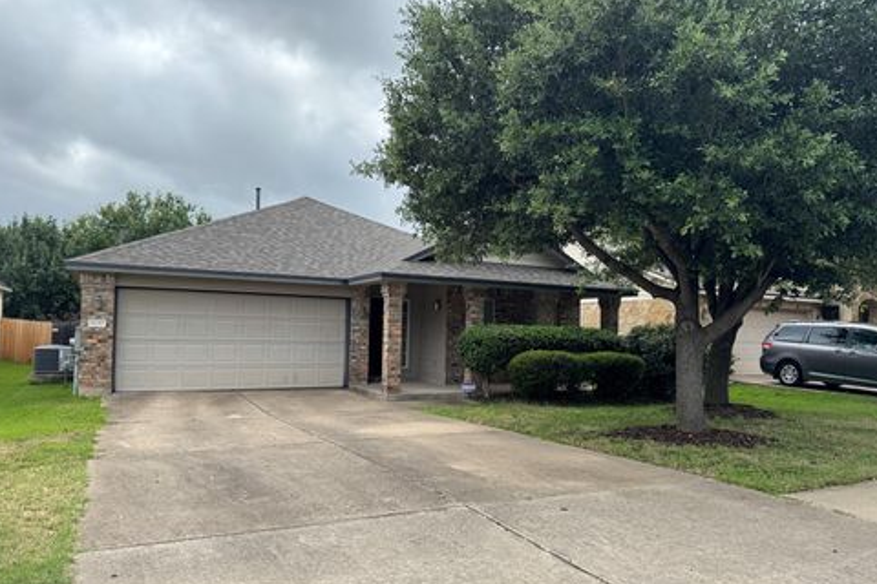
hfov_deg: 69.4
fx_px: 633
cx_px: 440
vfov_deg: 49.5
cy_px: 306
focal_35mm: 26
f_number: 1.78
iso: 80
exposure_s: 1/1721
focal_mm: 6.76
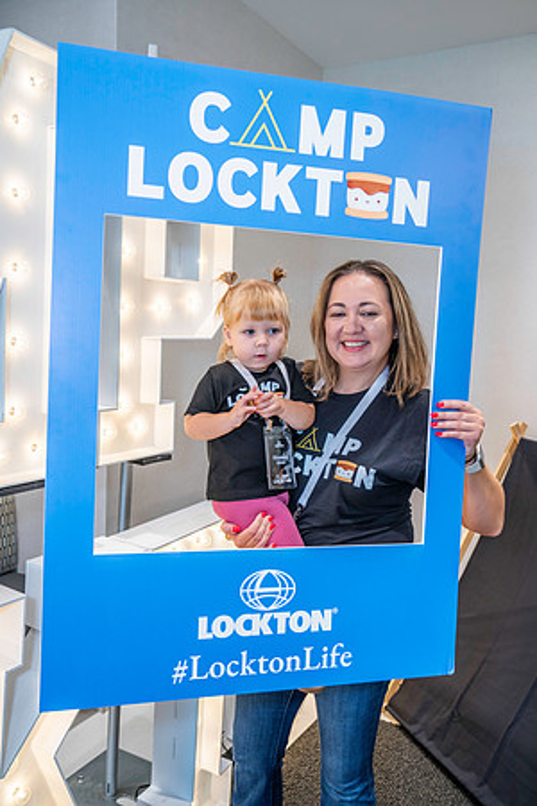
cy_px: 403
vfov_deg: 60.3
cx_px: 268
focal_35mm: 31
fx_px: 694
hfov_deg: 42.3
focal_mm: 31
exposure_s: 1/160
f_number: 4
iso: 800
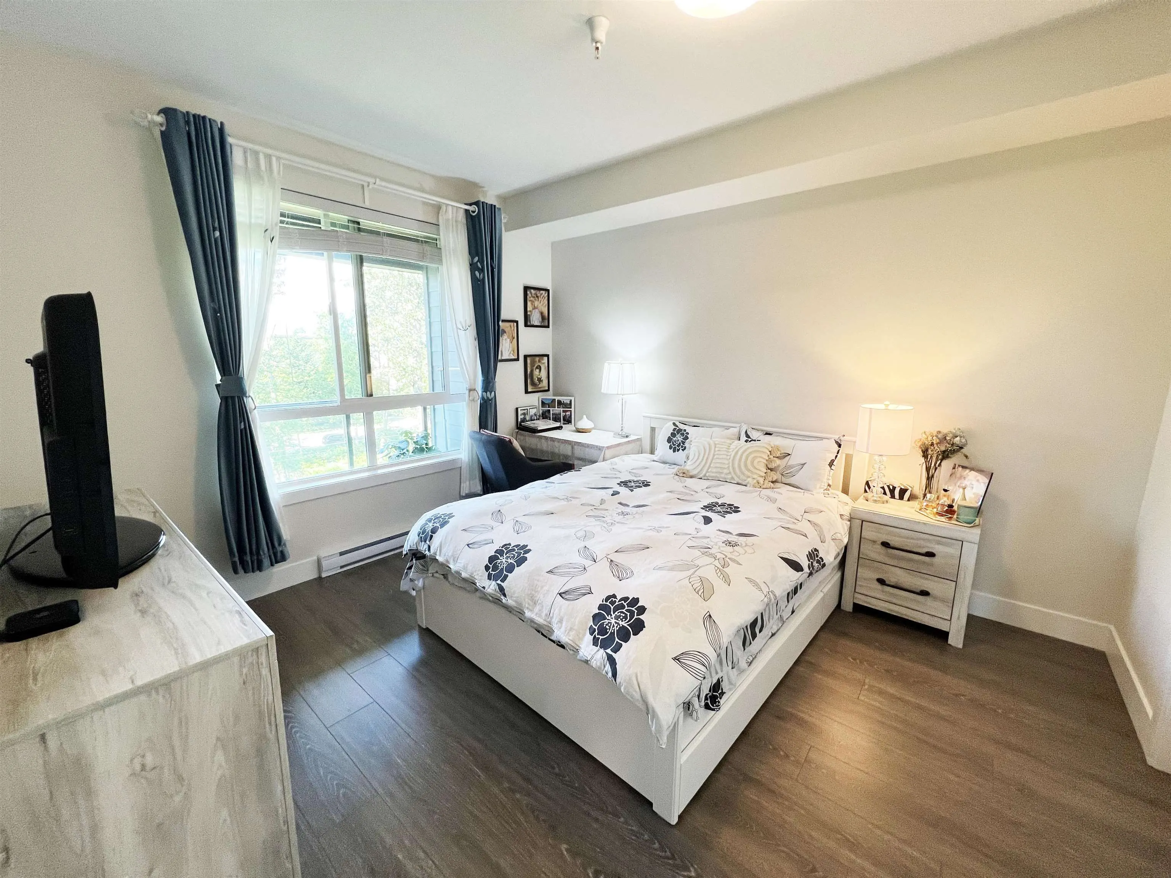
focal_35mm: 13
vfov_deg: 89.9
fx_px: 440
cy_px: 439
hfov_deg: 106.2
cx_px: 586
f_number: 1.8
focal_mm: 1.57
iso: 125
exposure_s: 1/120
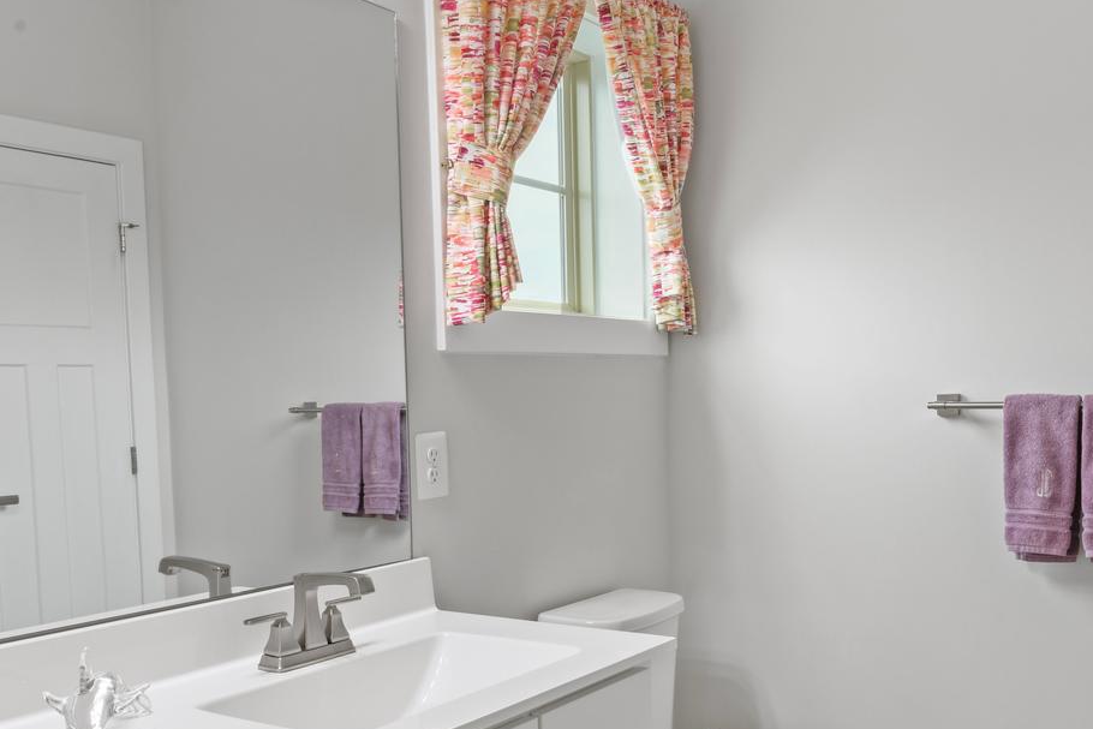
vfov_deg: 36.6
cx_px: 634
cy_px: 471
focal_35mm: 36
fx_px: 1093
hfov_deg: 52.9
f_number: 16
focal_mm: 16
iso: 100
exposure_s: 1.3
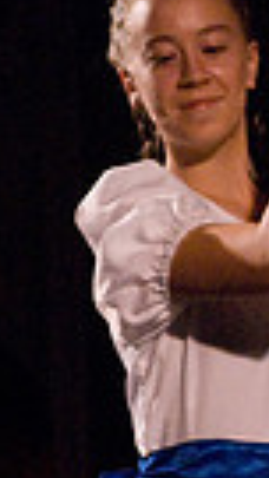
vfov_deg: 5.1
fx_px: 5310
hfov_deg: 2.9
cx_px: 494
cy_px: 400
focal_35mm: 419
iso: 1600
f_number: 2.8
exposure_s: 1/160
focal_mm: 80
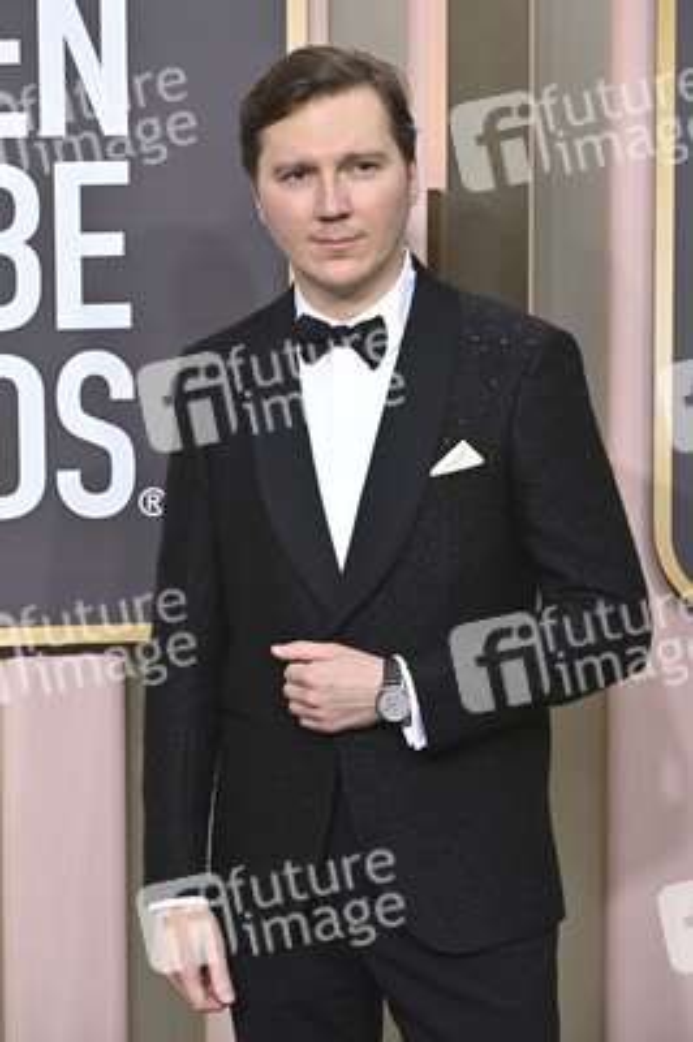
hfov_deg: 10.1
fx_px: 3905
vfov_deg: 15.2
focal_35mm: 135
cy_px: 521
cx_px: 346
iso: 800
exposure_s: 1/500
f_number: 8
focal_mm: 135
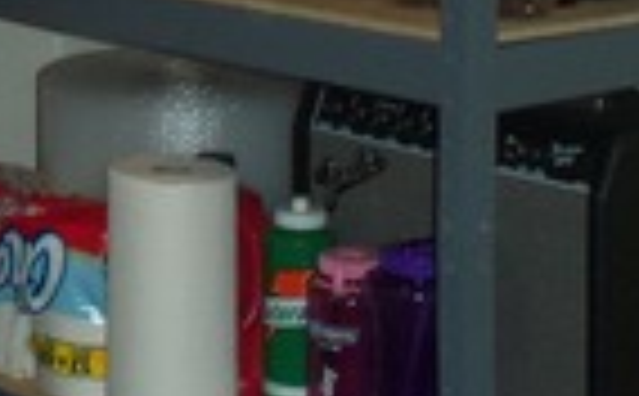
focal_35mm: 139
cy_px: -225
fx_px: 2415
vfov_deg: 9.1
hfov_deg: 14.4
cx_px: -216
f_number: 3.4
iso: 100
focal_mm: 5.2
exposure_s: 1/30
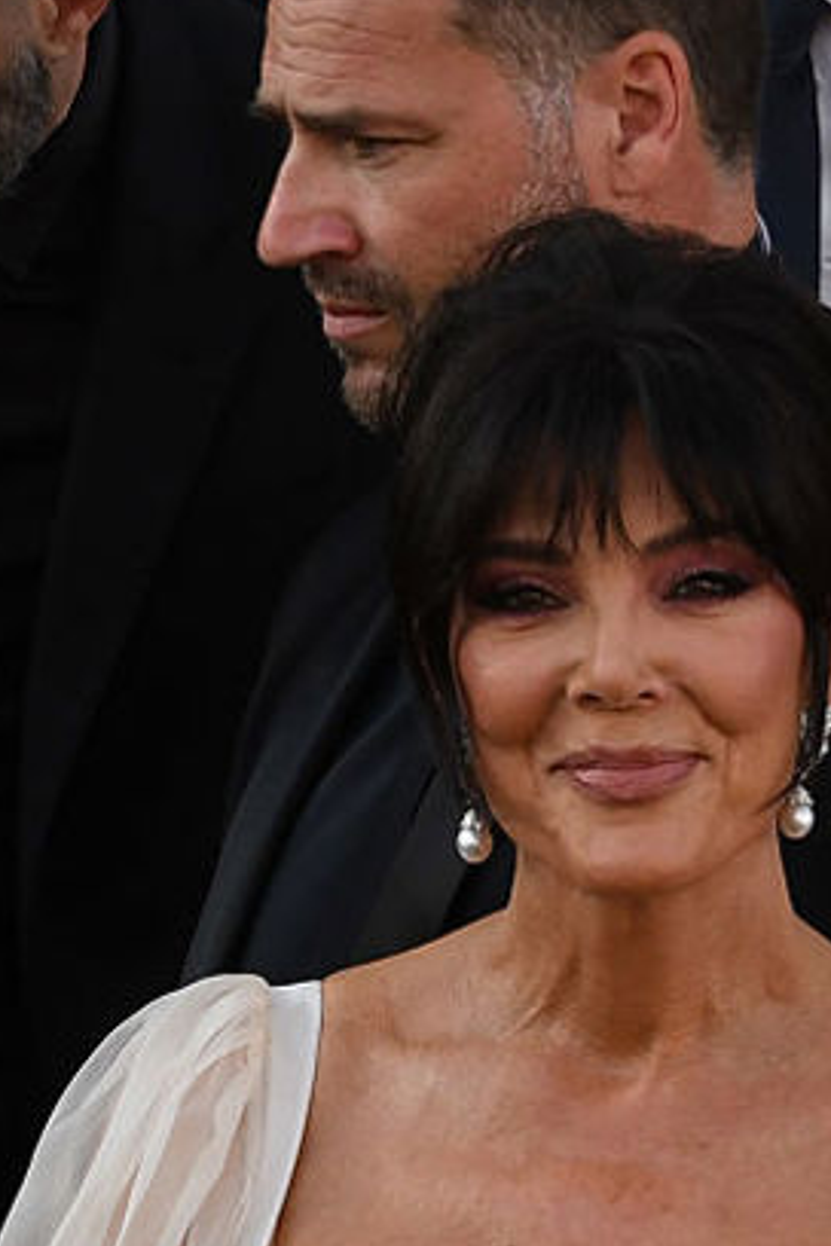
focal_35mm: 342
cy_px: 1463
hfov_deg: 4.0
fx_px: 11841
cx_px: 544
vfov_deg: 6.0
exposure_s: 1/400
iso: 640
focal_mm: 90
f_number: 8
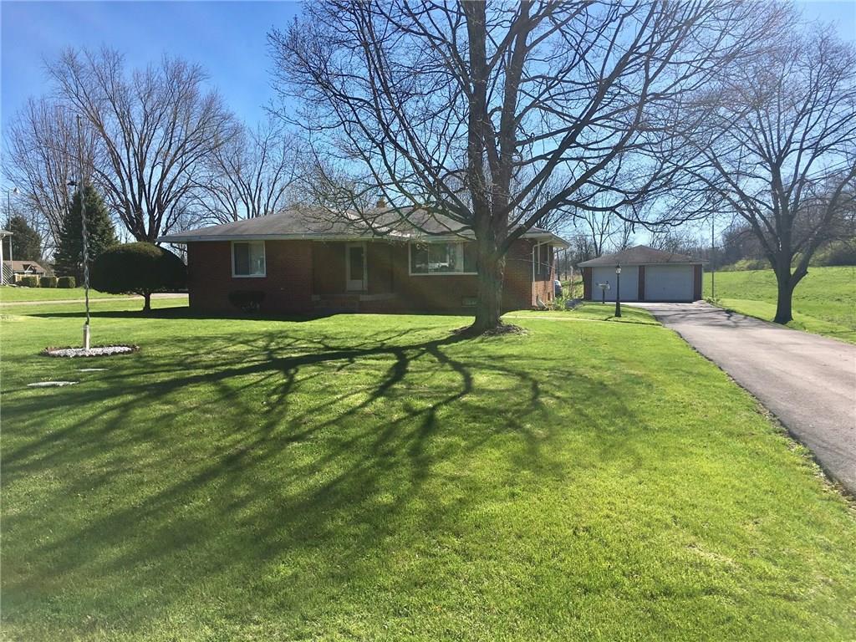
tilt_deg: -3.8
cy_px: 321
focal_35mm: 29
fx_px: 717
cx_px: 428
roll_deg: +0.7
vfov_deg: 48.2
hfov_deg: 61.7
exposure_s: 1/1508
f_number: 2.2
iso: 25
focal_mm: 4.15
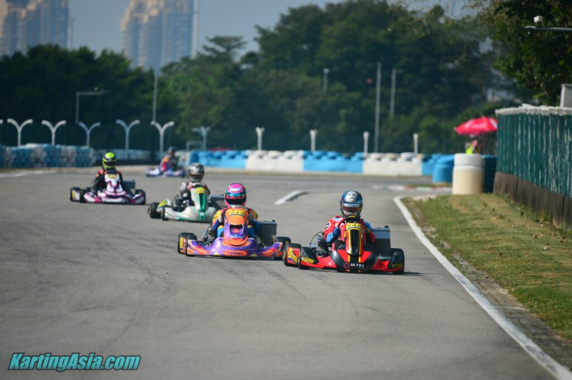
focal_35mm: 300
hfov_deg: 6.9
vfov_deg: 4.6
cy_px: 190
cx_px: 286
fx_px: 4763
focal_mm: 300
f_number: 4
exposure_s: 1/1000
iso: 100
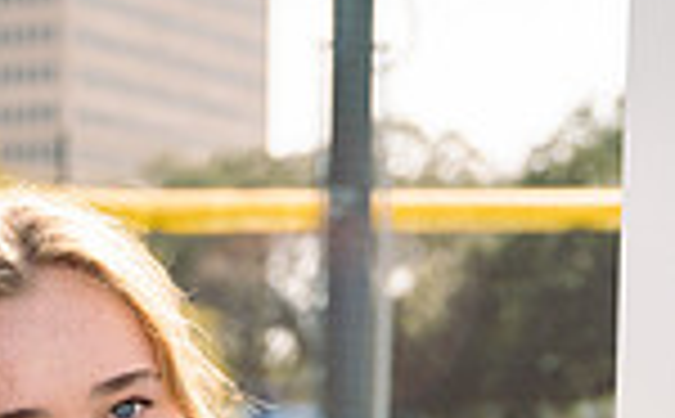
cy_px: 975
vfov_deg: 6.7
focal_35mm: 184
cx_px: 9
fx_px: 3377
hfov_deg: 11.3
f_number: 5
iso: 100
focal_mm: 60
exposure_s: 1/250
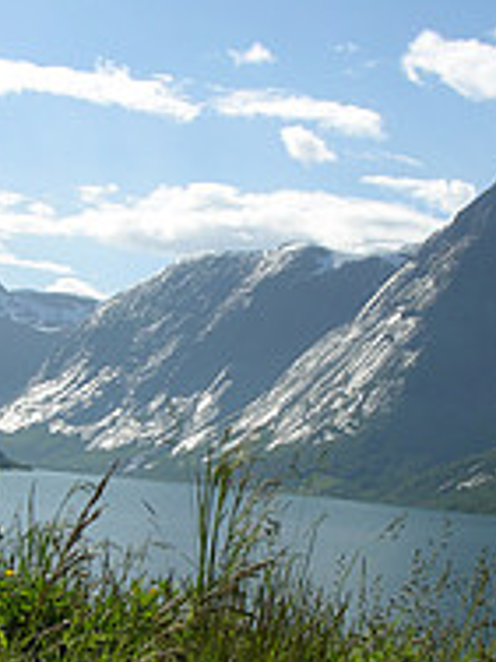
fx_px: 1605
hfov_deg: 17.6
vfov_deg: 23.2
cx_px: 215
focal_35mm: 84
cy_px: 437
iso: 50
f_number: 7.1
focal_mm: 8.9
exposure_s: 1/303
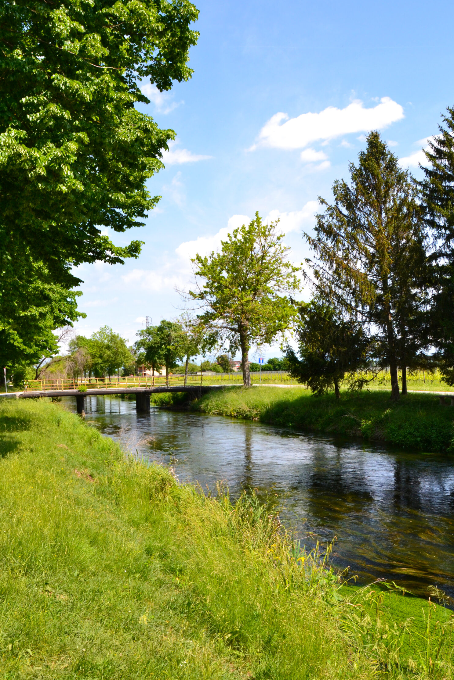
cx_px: 215
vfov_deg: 60.3
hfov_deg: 42.3
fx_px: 586
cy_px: 333
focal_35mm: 31
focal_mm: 18
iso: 400
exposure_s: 1/320
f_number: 10
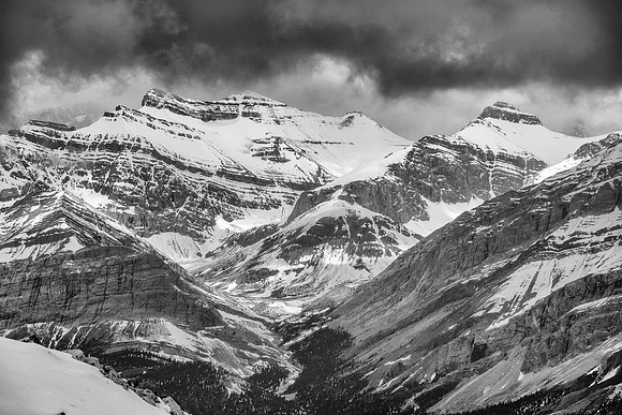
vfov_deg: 9.2
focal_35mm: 150
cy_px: 208
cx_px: 311
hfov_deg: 13.7
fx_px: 2592
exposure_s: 1/160
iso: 100
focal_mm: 54.62
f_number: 8
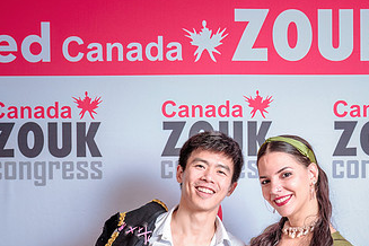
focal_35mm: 79
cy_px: 210
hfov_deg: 25.6
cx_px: 217
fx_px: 810
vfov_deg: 17.1
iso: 320
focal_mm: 44
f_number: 4.5
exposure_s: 1/125
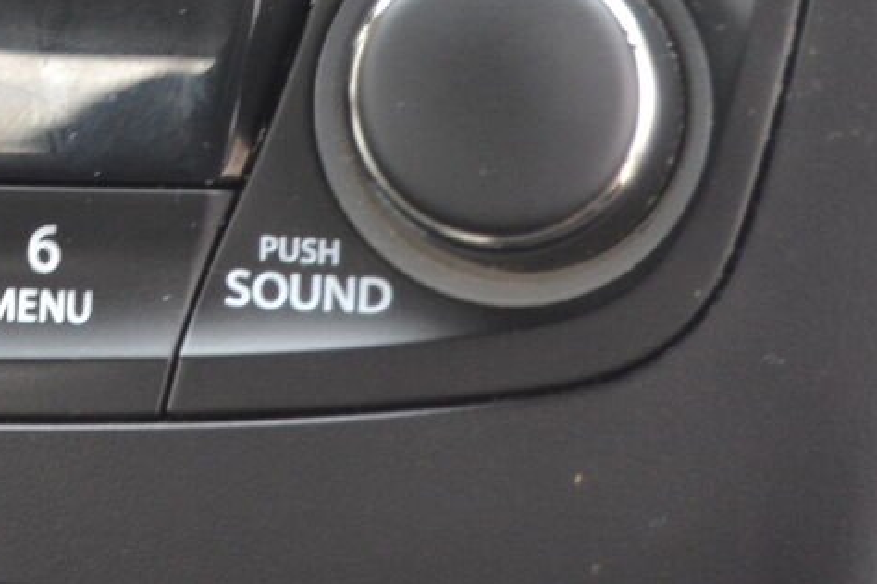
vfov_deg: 4.1
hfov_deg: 6.1
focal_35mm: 334
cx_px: -557
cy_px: -508
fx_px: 8137
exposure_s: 1/60
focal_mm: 55
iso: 400
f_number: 5.6
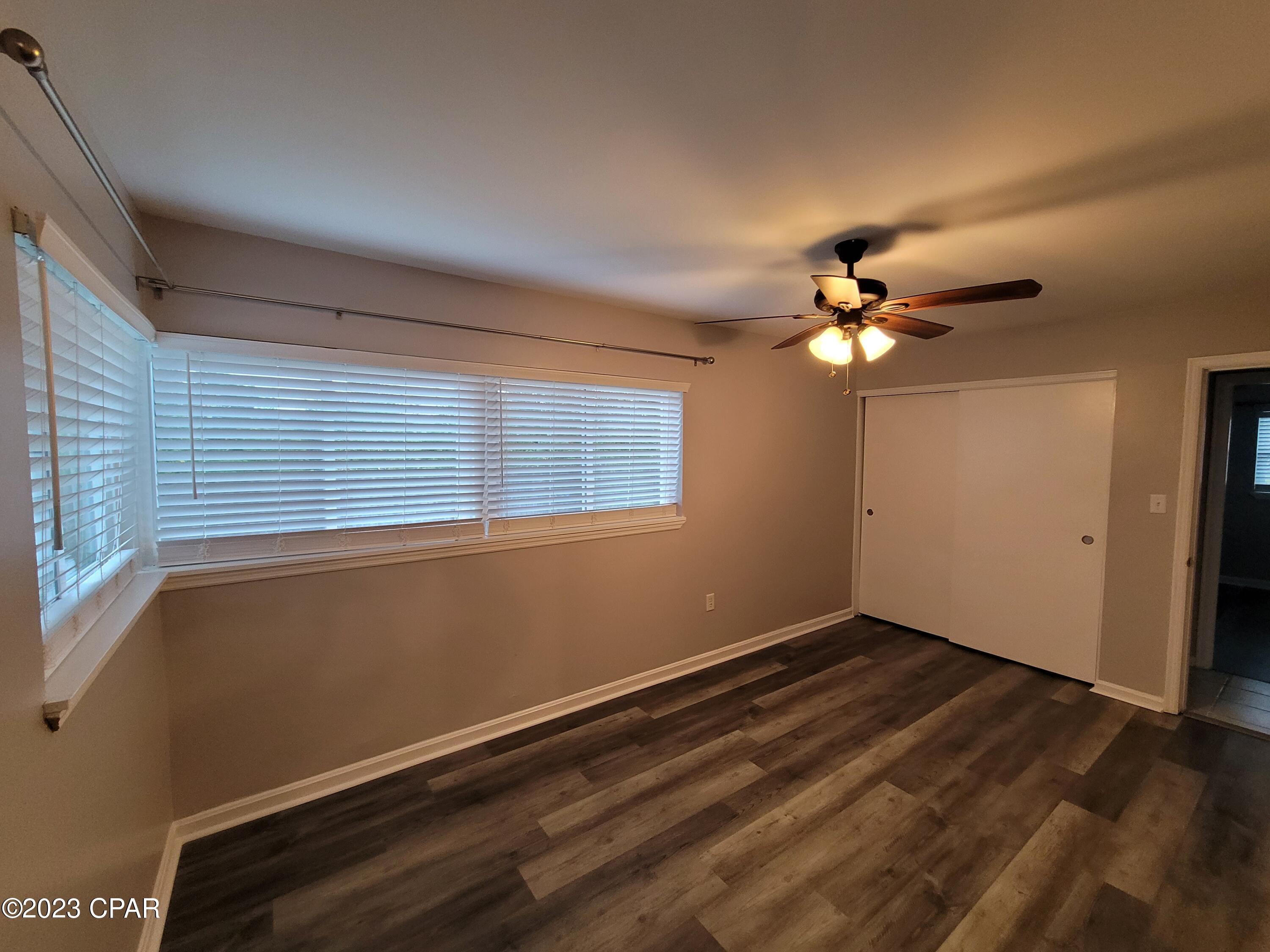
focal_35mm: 13
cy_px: 476
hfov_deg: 106.2
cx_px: 635
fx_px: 477
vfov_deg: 89.9
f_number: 2.2
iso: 400
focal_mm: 2.2
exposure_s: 1/60
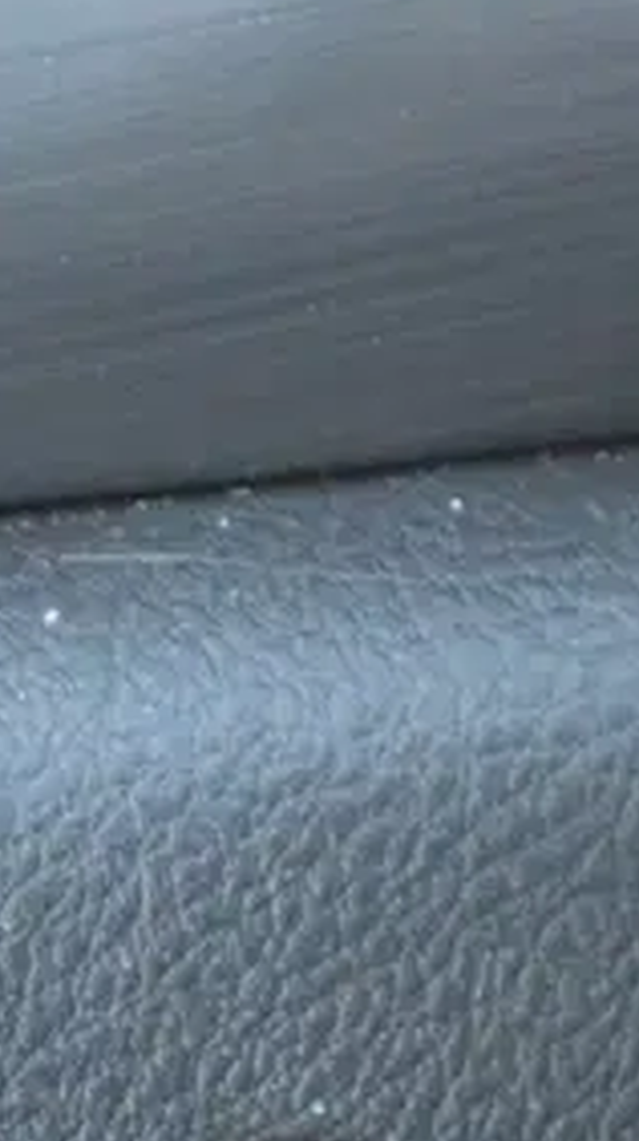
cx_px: -572
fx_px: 11095
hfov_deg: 3.3
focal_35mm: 367
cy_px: 1566
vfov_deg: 5.8
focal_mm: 55
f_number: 5.6
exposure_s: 1/60
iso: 3200
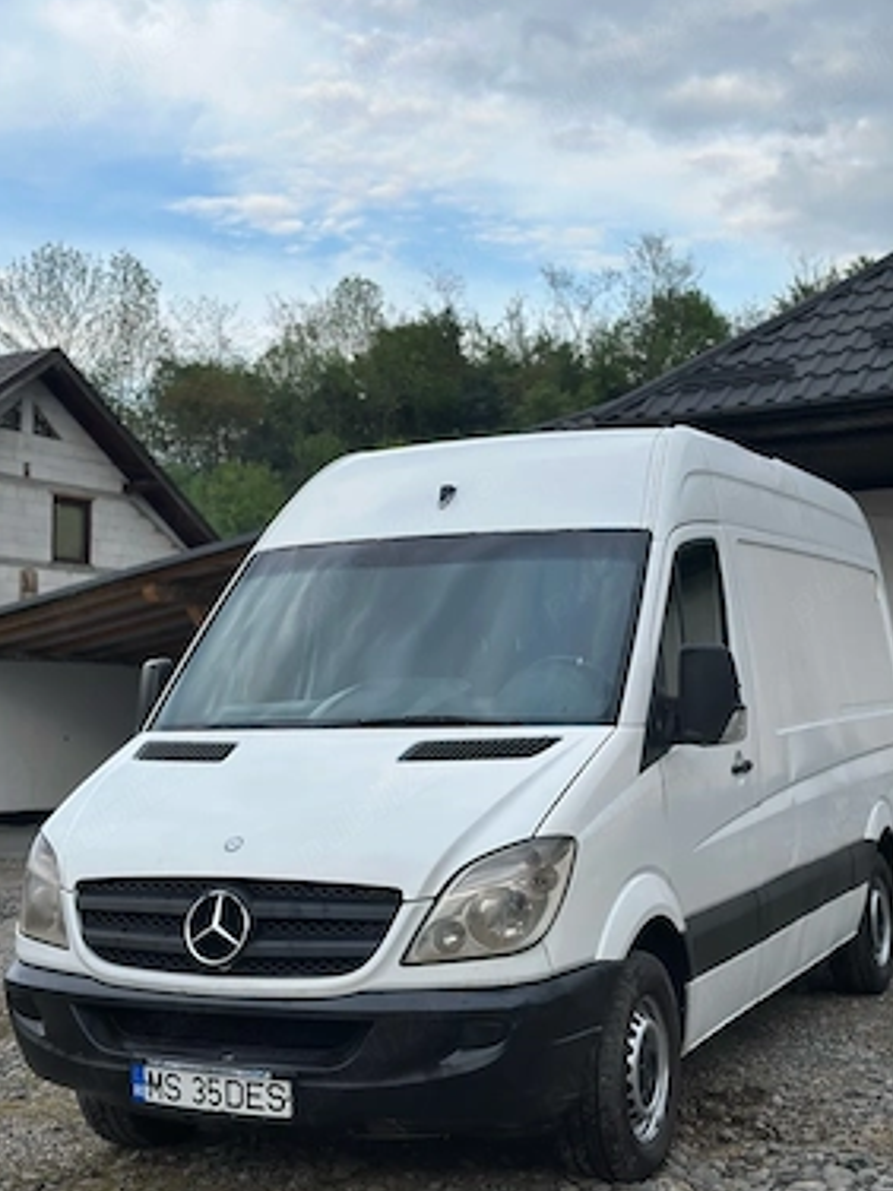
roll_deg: +0.1
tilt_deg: +5.8
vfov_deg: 37.5
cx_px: 459
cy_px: 583
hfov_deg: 28.6
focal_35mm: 51
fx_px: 1754
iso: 80
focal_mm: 6.86
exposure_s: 1/1323
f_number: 1.78
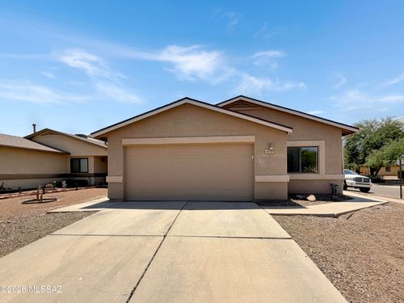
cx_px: 202
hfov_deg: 102.1
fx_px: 163
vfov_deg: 85.7
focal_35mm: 14
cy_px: 152
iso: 25
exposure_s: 1/1464
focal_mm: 2.22
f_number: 2.2
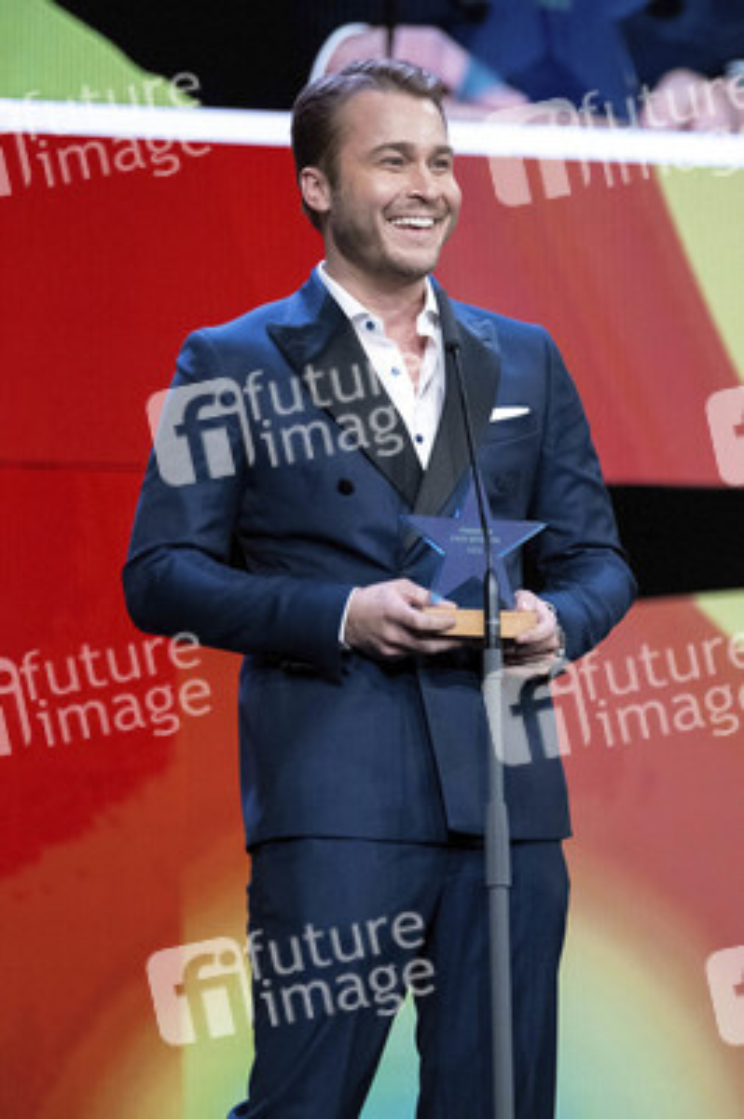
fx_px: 4223
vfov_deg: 15.1
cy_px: 560
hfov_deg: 10.1
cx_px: 372
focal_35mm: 136
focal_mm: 90.6
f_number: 2.8
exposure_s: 1/220
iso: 3200
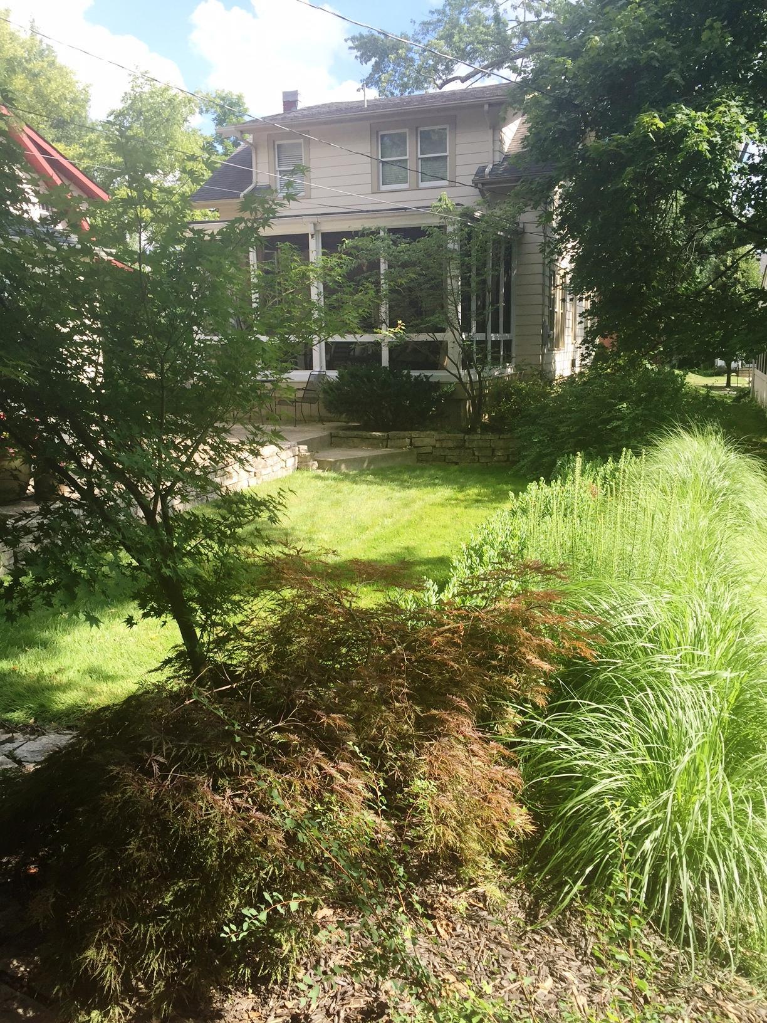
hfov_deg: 48.2
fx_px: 857
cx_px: 384
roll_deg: +2.0
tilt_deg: -9.7
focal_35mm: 29
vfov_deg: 61.7
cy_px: 512
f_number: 2.2
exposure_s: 1/534
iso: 32
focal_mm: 4.15
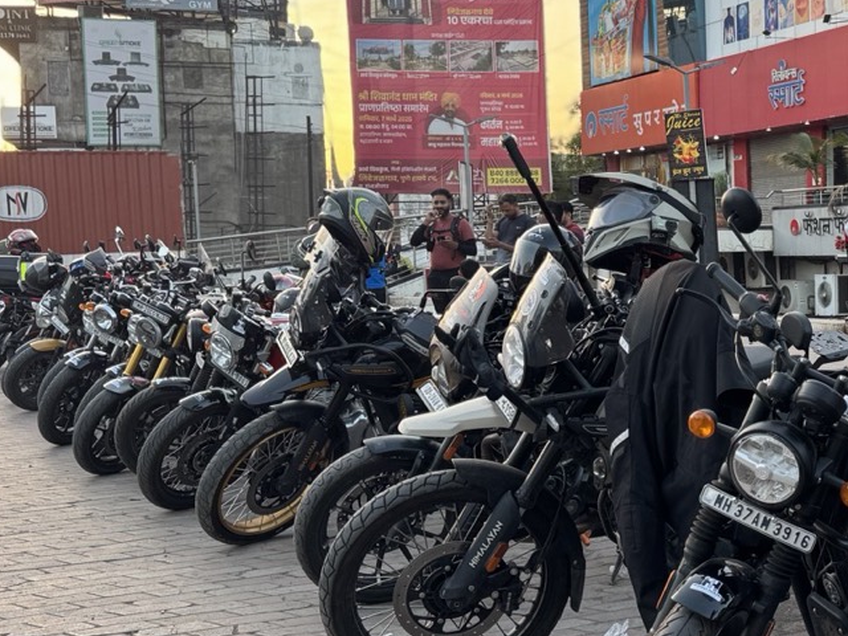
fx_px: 1470
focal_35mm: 60
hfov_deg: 30.1
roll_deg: +1.2
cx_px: 832
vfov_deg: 24.4
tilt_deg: -3.4
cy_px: 321
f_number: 1.78
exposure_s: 1/121
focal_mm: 6.76
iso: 64
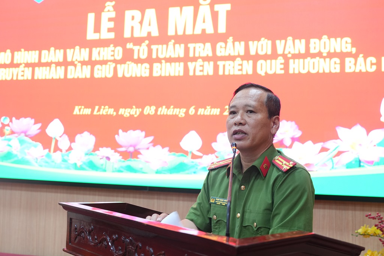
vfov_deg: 33.4
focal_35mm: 40
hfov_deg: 48.5
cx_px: 192
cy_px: 128
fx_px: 427
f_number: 2.8
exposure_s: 1/40
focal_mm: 27
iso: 640
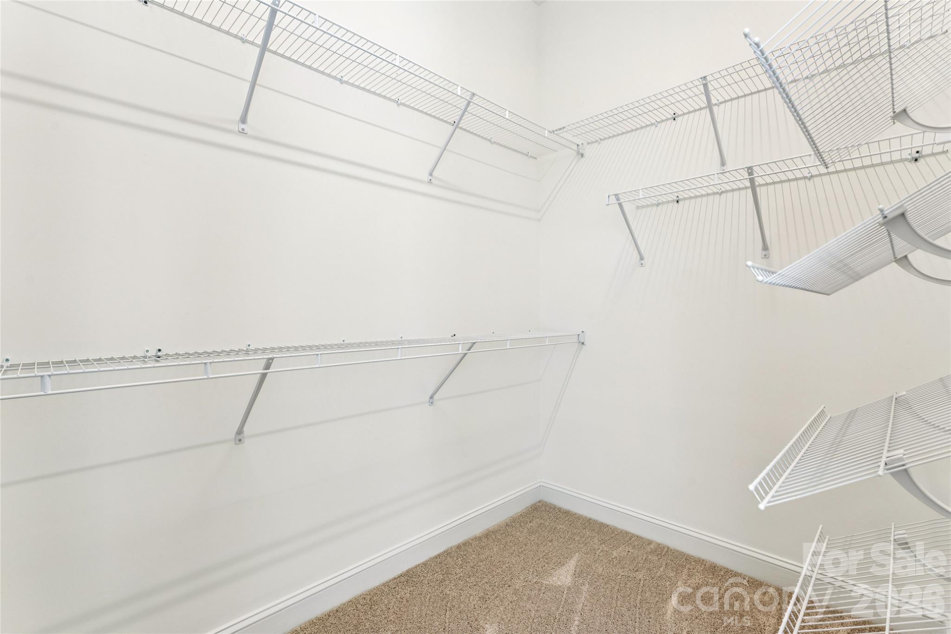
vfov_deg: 72.4
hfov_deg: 95.3
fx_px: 433
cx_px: 476
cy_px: 317
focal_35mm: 16
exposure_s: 1/15
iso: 100
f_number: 9
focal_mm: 16.4
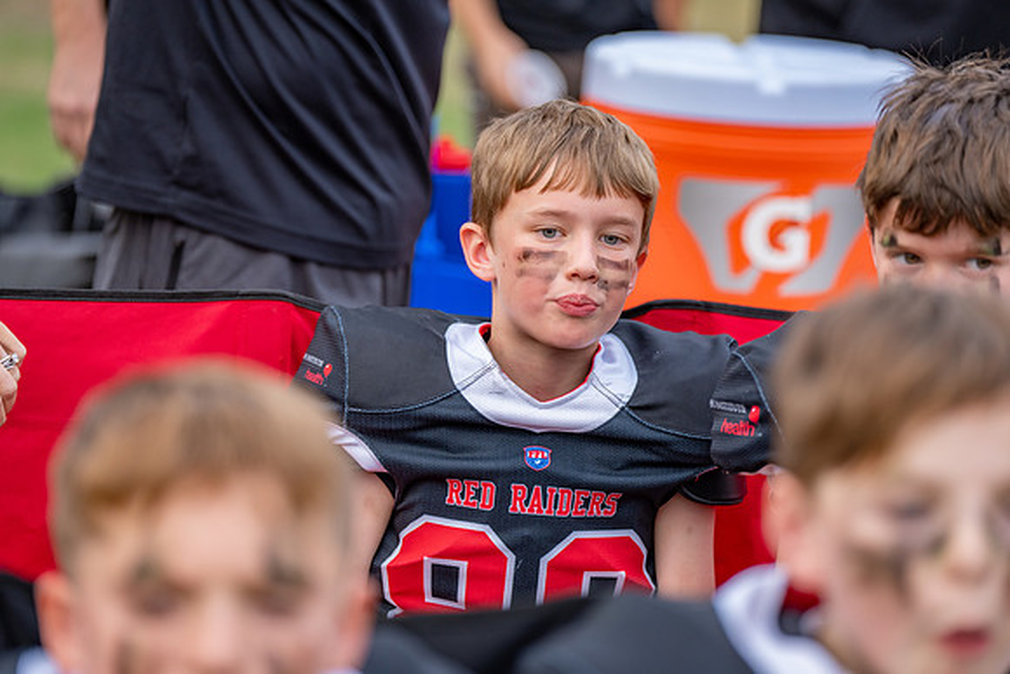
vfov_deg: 10.4
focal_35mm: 132
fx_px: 3704
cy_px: 337
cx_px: 505
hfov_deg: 15.5
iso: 500
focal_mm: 132
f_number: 2.8
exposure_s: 1/500
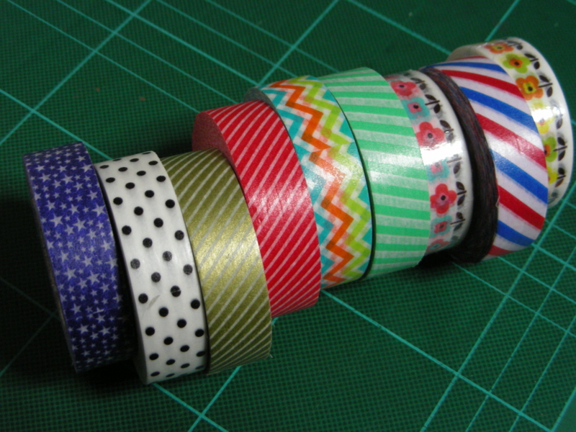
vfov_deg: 23.3
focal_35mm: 63
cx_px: 288
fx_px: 1048
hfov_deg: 30.7
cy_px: 216
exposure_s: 1/16.4
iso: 200
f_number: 3.5
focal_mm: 10.5
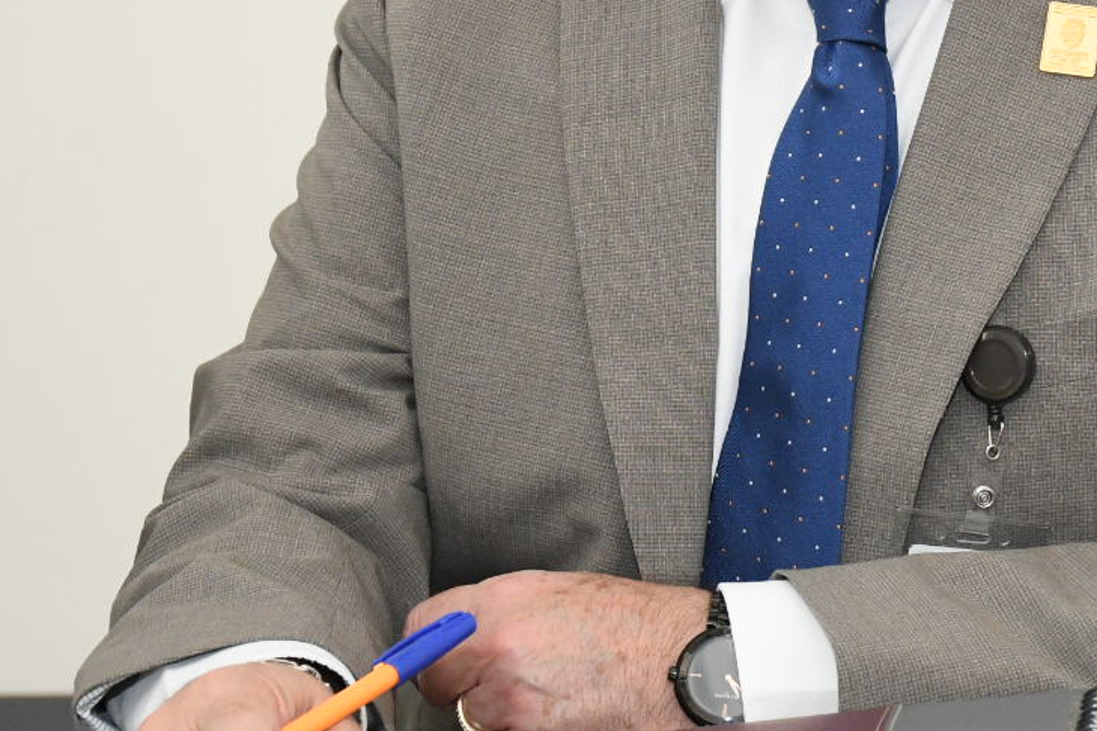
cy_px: 24
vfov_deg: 8.5
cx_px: 960
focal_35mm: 160
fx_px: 4875
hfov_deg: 12.7
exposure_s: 1/125
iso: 3200
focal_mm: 48
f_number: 6.3
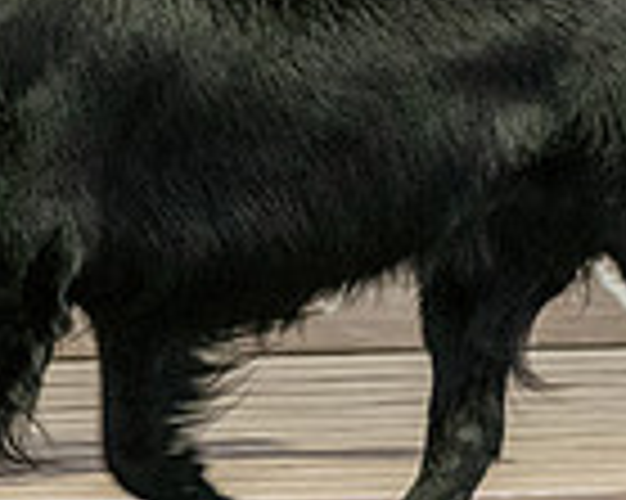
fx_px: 14571
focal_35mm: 787
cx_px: 61
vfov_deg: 2.0
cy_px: -140
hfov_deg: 2.5
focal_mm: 173
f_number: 3.5
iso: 6400
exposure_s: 1/250
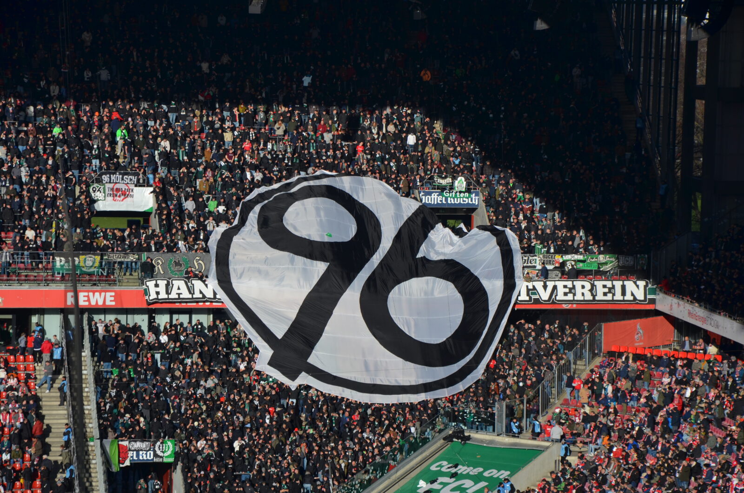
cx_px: 372
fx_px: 3248
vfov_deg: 8.7
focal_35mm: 158
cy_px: 246
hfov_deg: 13.1
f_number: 8
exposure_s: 1/1000
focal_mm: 105
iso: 200
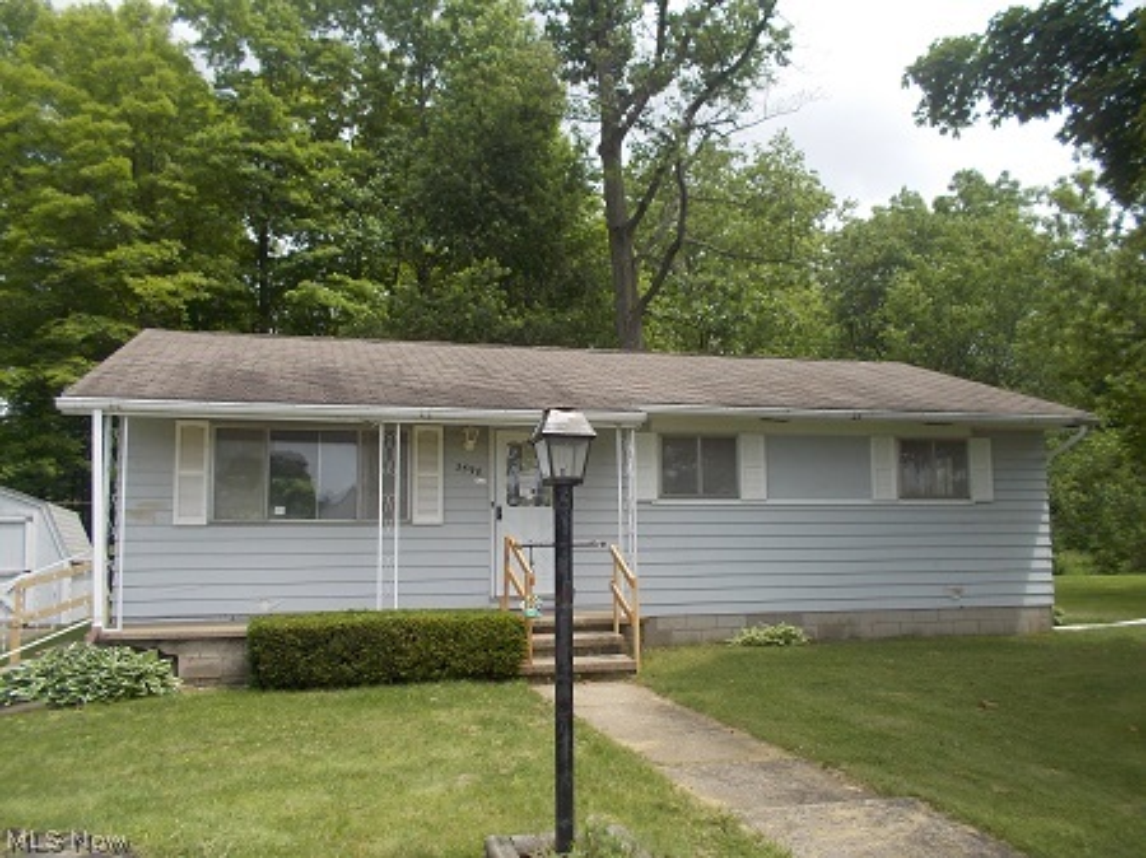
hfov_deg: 61.7
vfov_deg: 48.2
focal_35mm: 29
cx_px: 573
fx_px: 960
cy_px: 429
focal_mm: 4.1
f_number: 3.3
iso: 80
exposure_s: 1/500
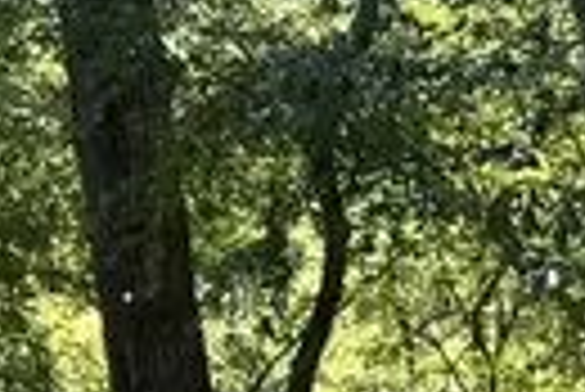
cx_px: 1341
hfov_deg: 9.5
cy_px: 1041
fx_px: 3189
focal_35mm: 196
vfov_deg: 6.6
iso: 80
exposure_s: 1/535
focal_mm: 6.76
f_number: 1.78
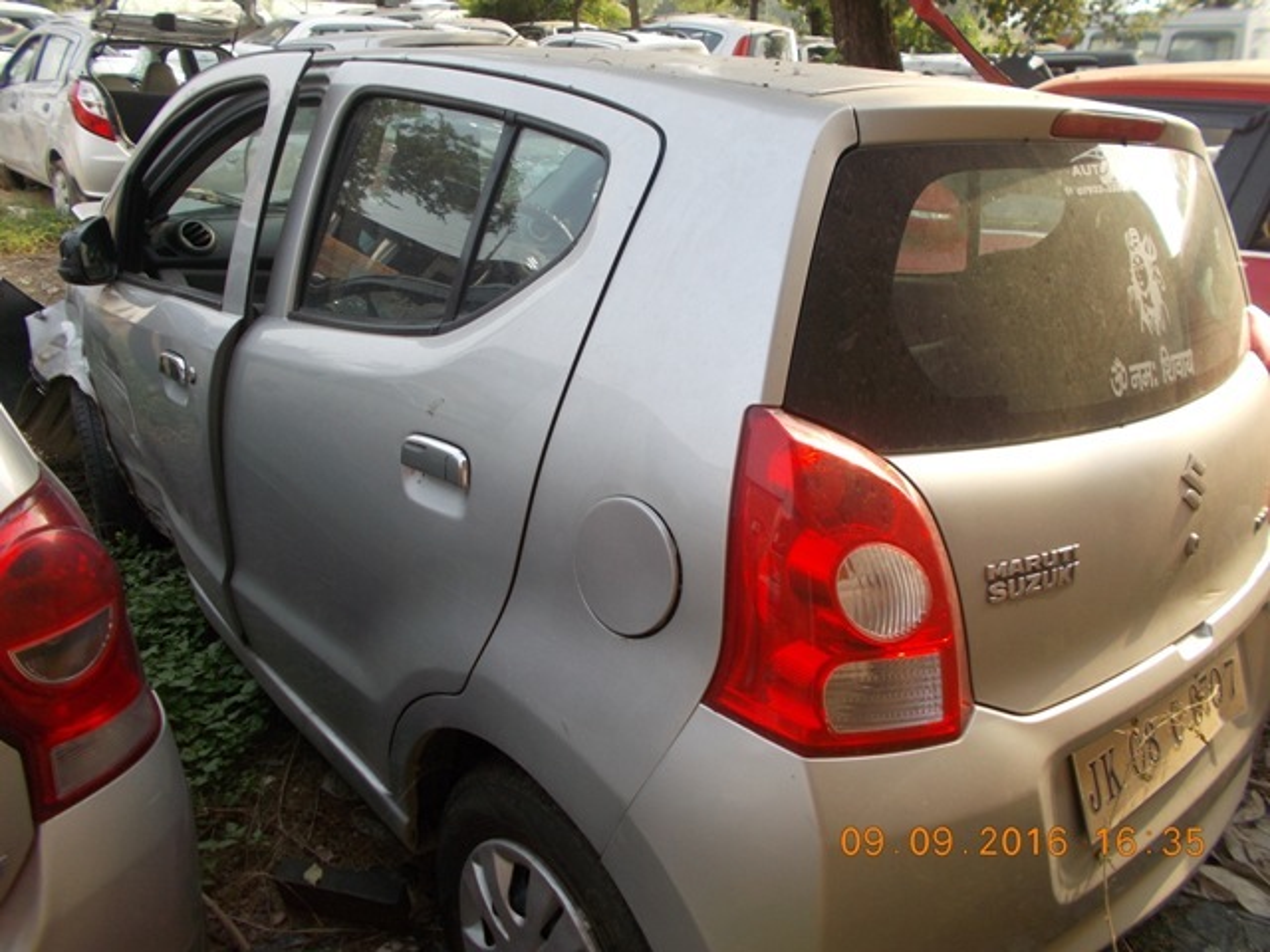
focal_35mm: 26
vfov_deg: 53.1
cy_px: 476
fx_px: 954
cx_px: 635
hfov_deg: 67.3
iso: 80
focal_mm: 4.6
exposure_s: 1/160
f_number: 3.2
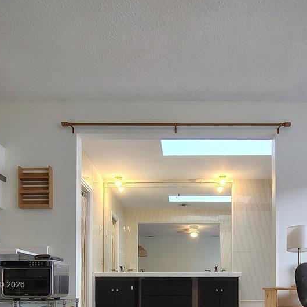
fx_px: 321
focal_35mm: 32
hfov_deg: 50.9
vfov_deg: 45.5
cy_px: 286
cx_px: 178
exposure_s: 1/24
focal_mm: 2.13
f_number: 2.2
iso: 402
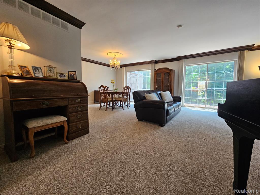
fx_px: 98
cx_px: 130
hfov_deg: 106.2
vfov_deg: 89.9
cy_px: 98
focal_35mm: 13
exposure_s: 1/60
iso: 125
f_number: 2.2
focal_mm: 2.2
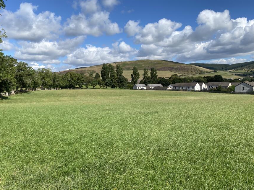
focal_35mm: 31
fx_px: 227
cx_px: 125
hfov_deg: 58.4
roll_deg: +3.1
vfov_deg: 45.4
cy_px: 96
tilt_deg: -2.7
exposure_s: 1/2463
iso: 32
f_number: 1.8
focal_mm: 4.25
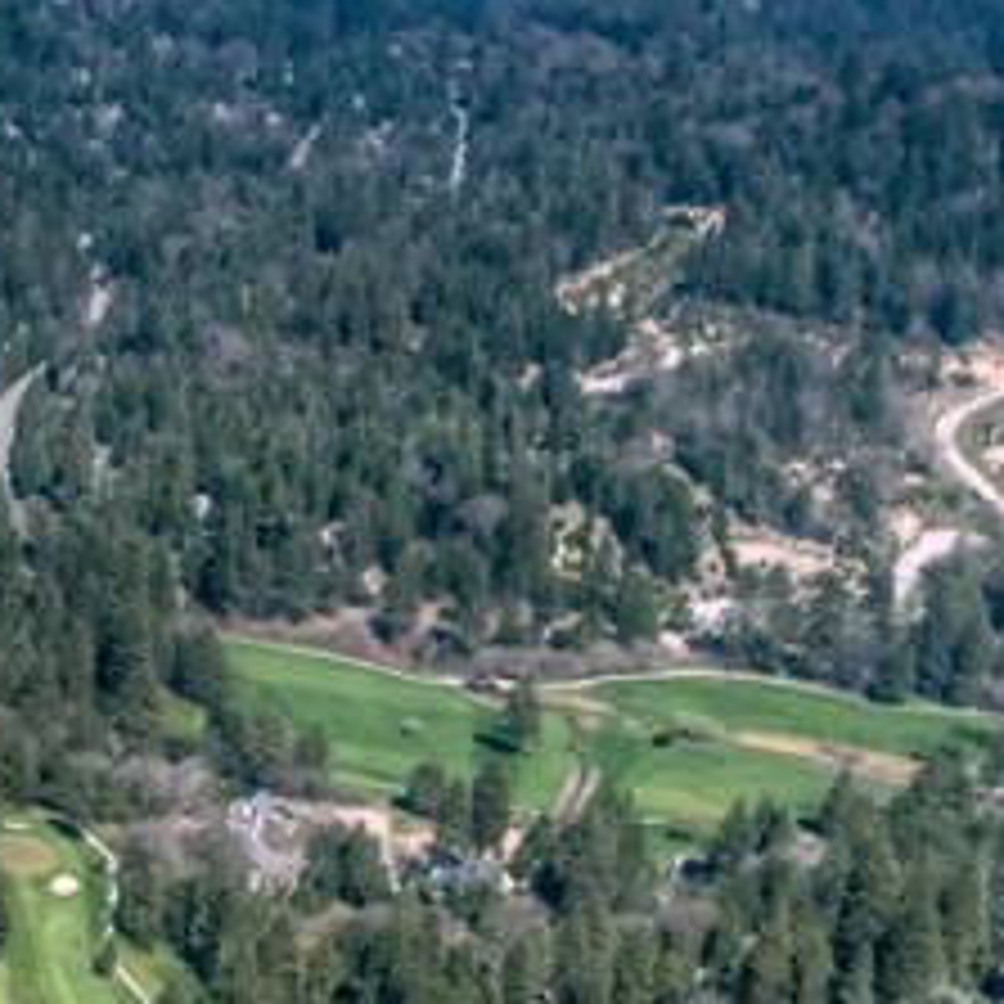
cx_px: -716
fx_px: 2822
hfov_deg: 17.1
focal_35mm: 86
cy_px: 849
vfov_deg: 19.9
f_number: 2.8
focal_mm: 8.4
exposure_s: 1/2500
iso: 100
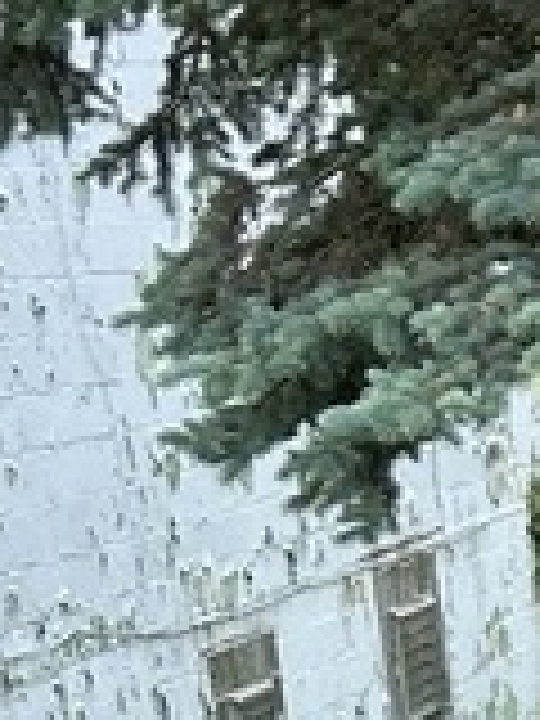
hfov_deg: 7.6
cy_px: 1476
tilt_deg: -19.9
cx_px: 1516
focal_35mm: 176
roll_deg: +1.8
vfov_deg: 10.3
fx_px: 3661
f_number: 1.5
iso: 50
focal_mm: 5.7
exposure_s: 1/434
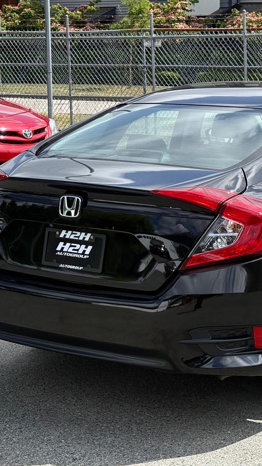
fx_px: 864
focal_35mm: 70
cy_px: 233
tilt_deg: -8.4
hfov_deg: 17.0
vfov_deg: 30.1
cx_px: 233
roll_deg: -0.4
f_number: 1.78
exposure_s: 1/4329
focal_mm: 6.76
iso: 100
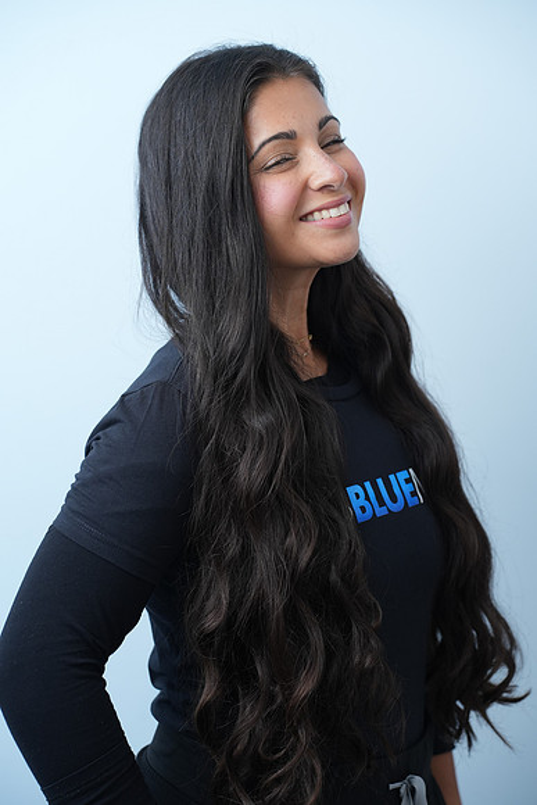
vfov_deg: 22.1
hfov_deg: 14.9
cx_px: 268
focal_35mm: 92
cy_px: 402
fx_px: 2057
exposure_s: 1/250
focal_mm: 92
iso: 640
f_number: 4
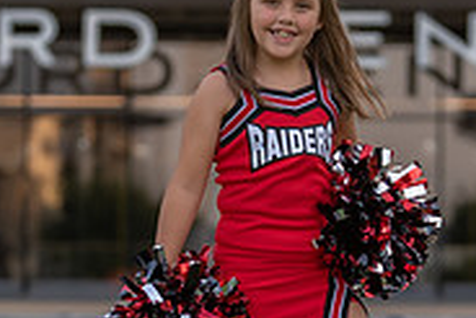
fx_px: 3454
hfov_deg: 7.9
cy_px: 234
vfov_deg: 5.3
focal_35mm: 261
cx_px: 266
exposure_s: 1/320
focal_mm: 83
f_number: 2.8
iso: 160
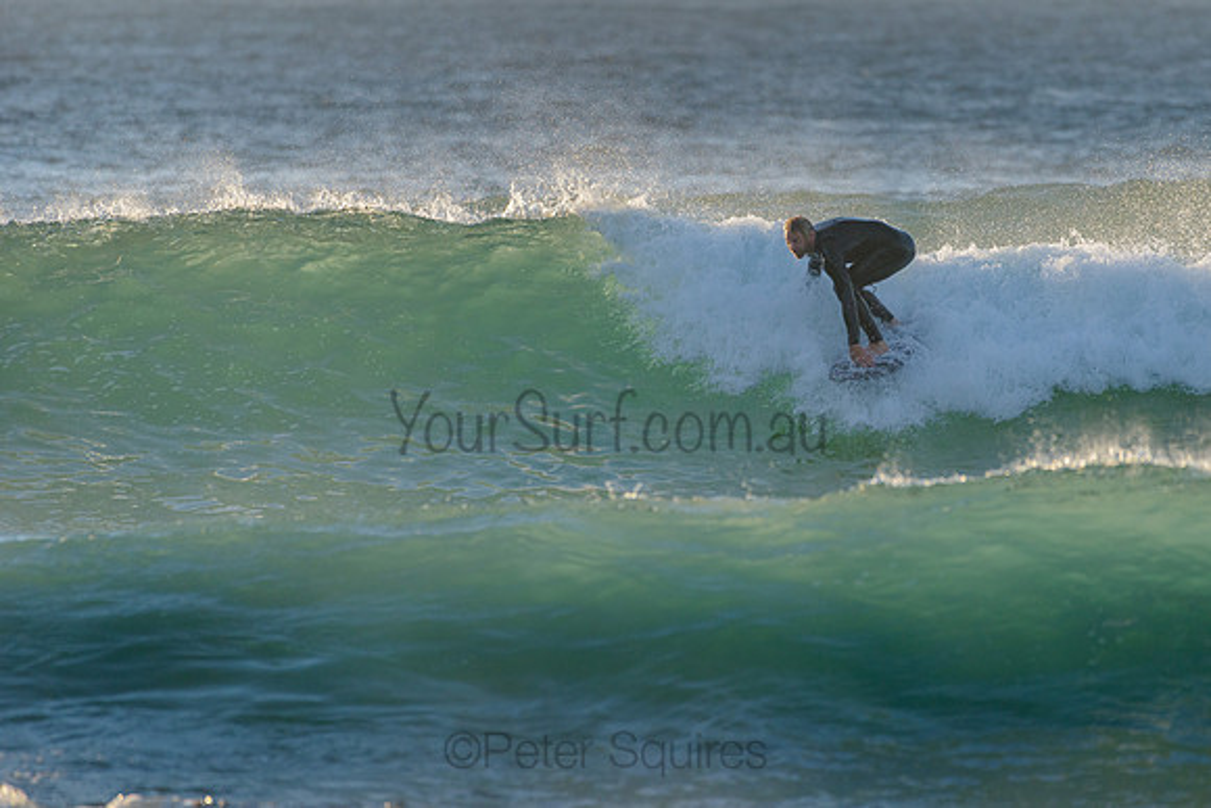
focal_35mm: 613
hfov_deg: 3.4
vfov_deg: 2.2
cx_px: 737
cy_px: 325
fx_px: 20629
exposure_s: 1/2000
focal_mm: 500
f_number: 5.6
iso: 400
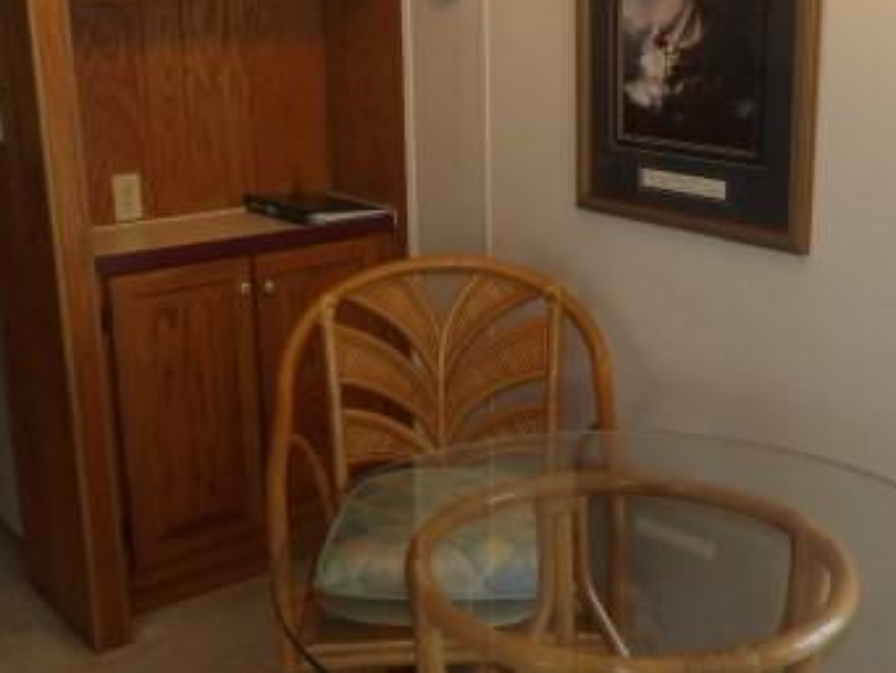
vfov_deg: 32.1
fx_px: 1165
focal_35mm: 45
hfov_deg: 42.1
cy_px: 287
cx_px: 452
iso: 200
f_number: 3.2
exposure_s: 1/31
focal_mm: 4.3
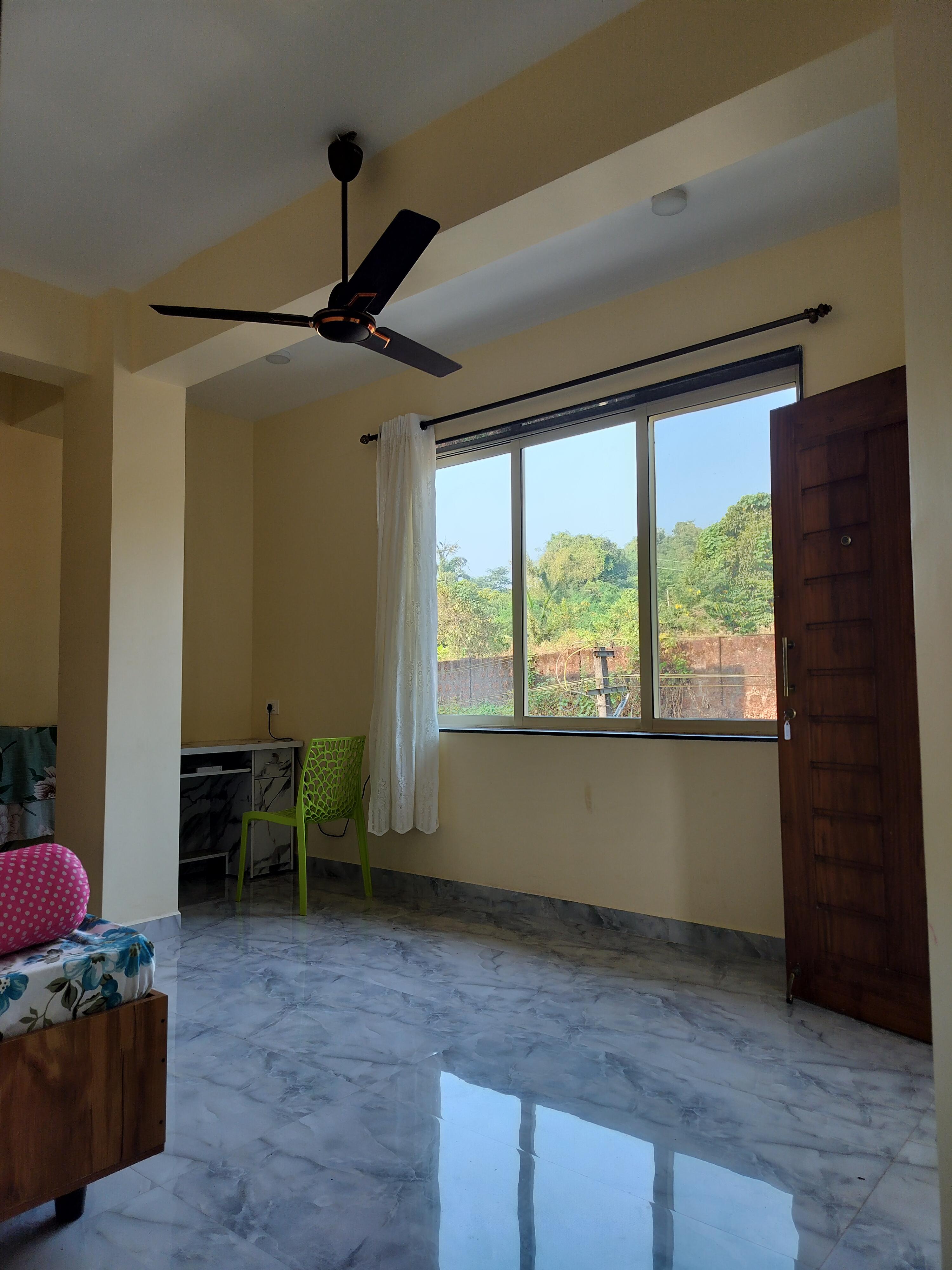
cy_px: 635
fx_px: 880
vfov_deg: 71.6
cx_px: 476
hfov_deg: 56.8
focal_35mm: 24
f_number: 1.7
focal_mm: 5.24
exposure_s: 1/50
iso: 64
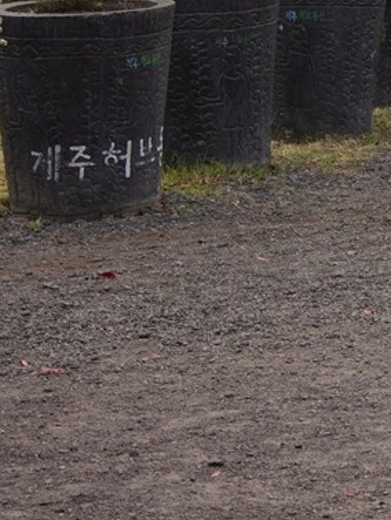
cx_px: 1239
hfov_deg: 7.3
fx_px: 2678
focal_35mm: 178
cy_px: -352
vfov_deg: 10.6
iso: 400
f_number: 13
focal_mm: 35
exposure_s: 1/100
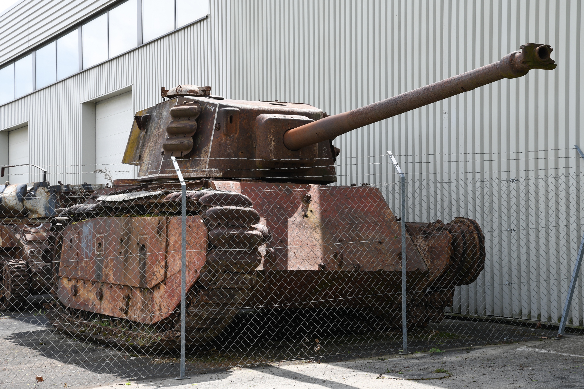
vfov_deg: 18.2
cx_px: 292
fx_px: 1217
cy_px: 194
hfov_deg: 27.0
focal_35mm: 75
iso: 125
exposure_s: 1/200
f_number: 7.1
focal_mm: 50
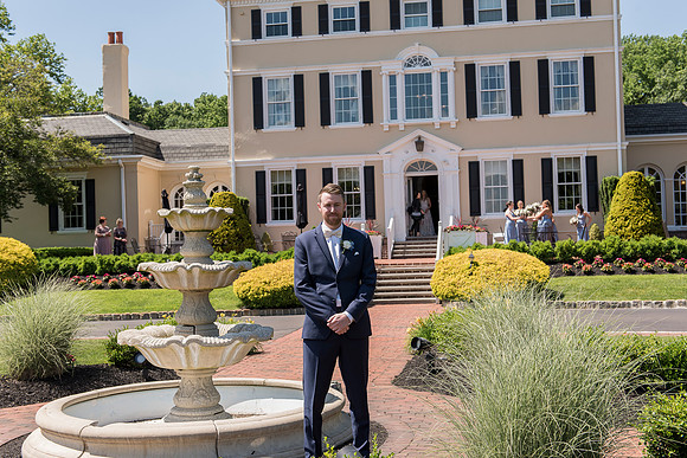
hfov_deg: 41.1
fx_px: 916
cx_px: 344
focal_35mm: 48
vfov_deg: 28.1
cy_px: 229
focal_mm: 48
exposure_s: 1/640
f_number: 5.6
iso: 320
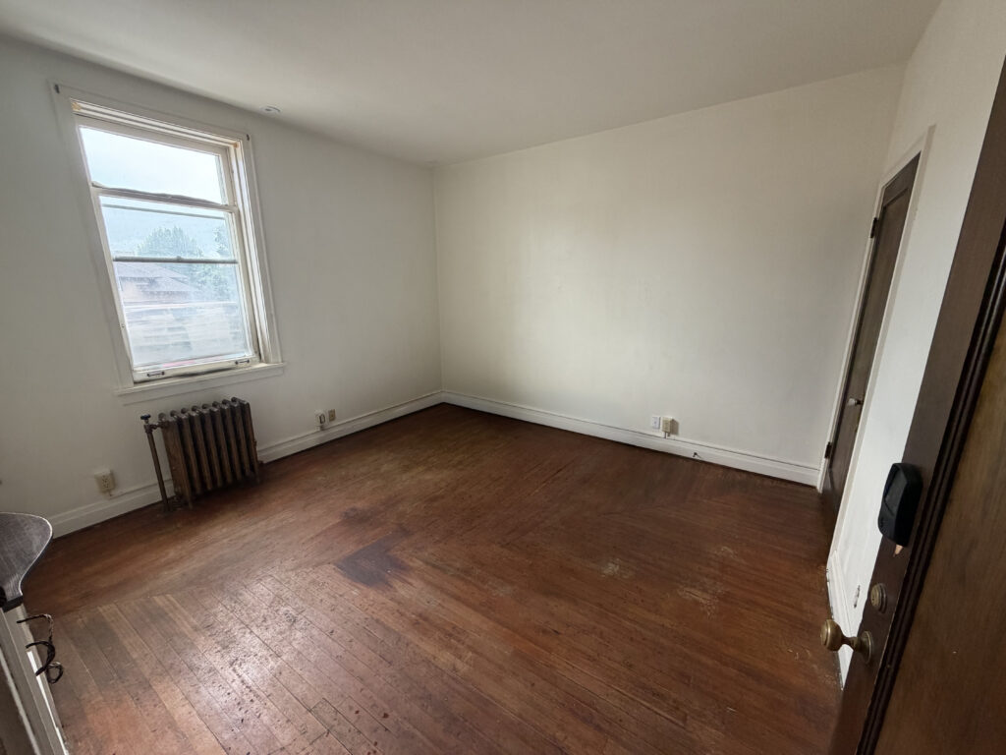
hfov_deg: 102.1
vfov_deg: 85.7
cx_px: 503
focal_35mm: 14
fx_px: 407
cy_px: 378
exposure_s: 1/121
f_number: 2.2
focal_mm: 2.22
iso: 250
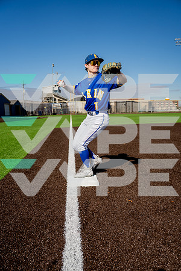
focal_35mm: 33
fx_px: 249
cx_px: 90
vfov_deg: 57.2
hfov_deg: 40.0
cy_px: 136
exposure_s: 1/2000
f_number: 4
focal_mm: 33
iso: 100
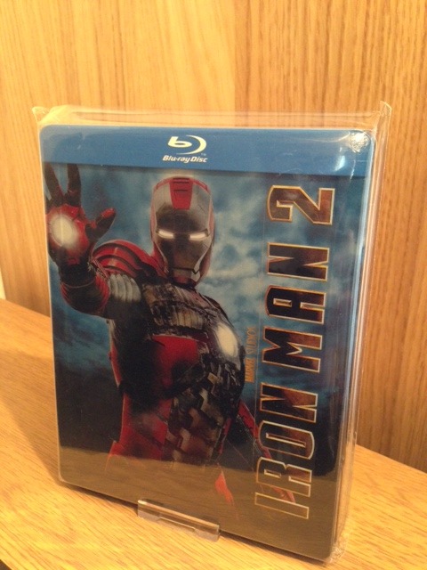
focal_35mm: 33
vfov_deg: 55.4
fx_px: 543
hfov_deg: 42.9
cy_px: 285
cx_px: 214
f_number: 2.4
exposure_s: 1/20
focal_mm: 4.1
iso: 400
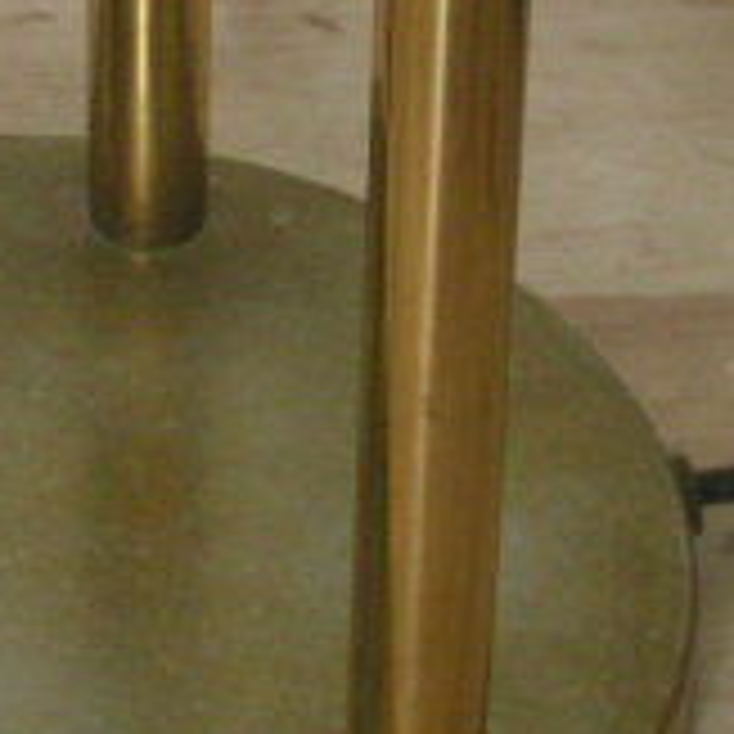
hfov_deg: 8.0
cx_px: -14
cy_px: 320
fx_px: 5230
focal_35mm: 218
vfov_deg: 8.0
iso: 160
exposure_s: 1/60
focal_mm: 9.7
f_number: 3.2
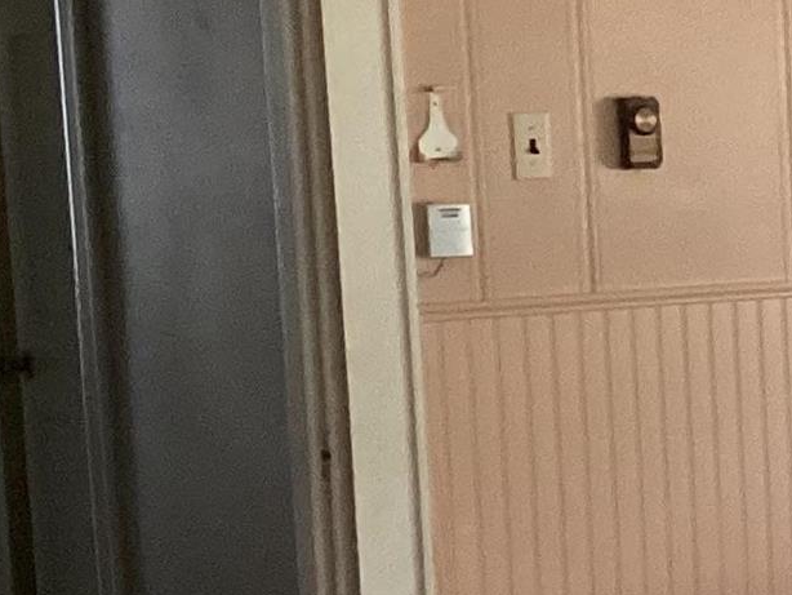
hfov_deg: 11.5
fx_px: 3548
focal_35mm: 155
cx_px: 1563
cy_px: 506
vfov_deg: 9.5
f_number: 2.4
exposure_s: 1/60
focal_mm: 3.3
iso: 200
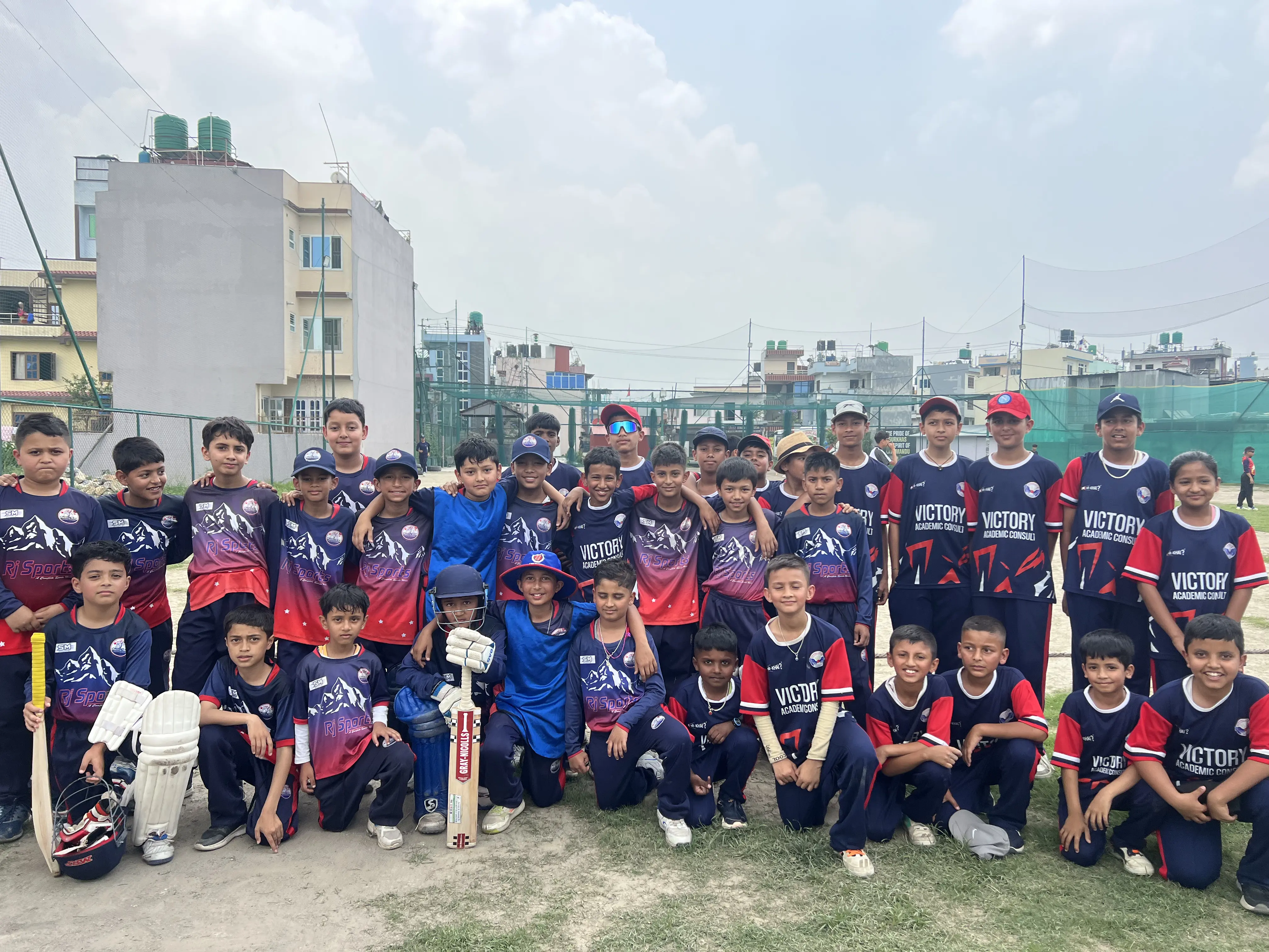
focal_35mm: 26
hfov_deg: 67.3
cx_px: 634
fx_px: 953
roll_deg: -1.2
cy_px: 476
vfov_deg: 53.1
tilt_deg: -3.8
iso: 50
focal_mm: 5.7
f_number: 1.5
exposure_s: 1/1869
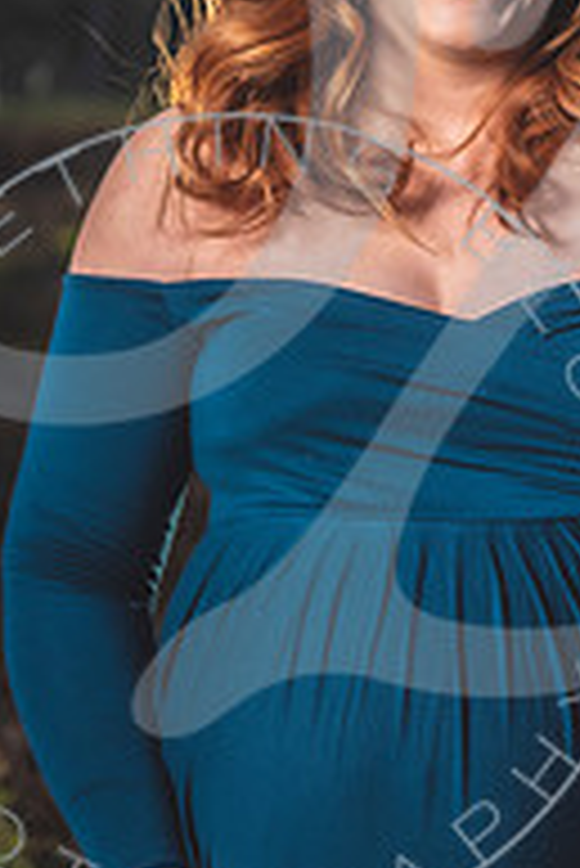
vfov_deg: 18.1
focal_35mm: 112
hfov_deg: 12.2
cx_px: 441
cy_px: 189
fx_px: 2702
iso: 100
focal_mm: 48
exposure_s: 1/2000
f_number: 2.8
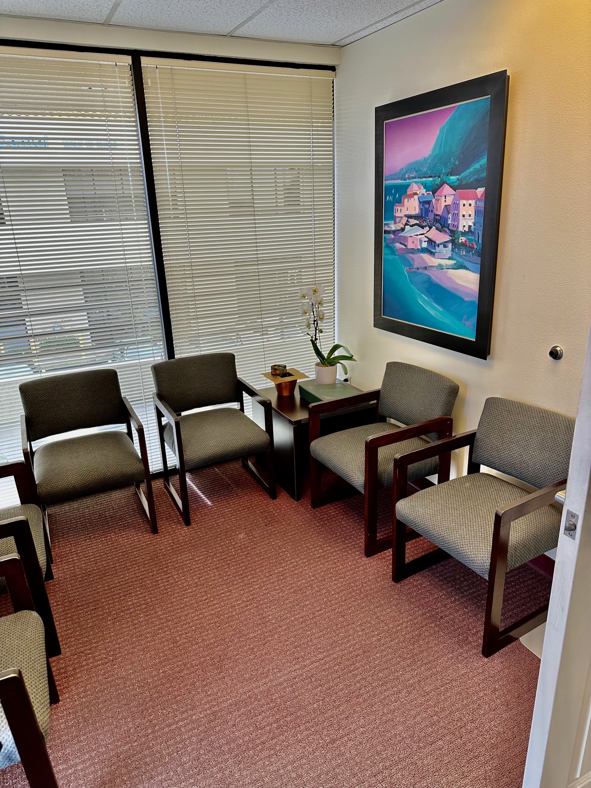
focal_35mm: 24
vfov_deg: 71.6
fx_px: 546
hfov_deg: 56.8
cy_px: 394
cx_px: 296
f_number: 1.78
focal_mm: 6.86
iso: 64
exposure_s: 1/103
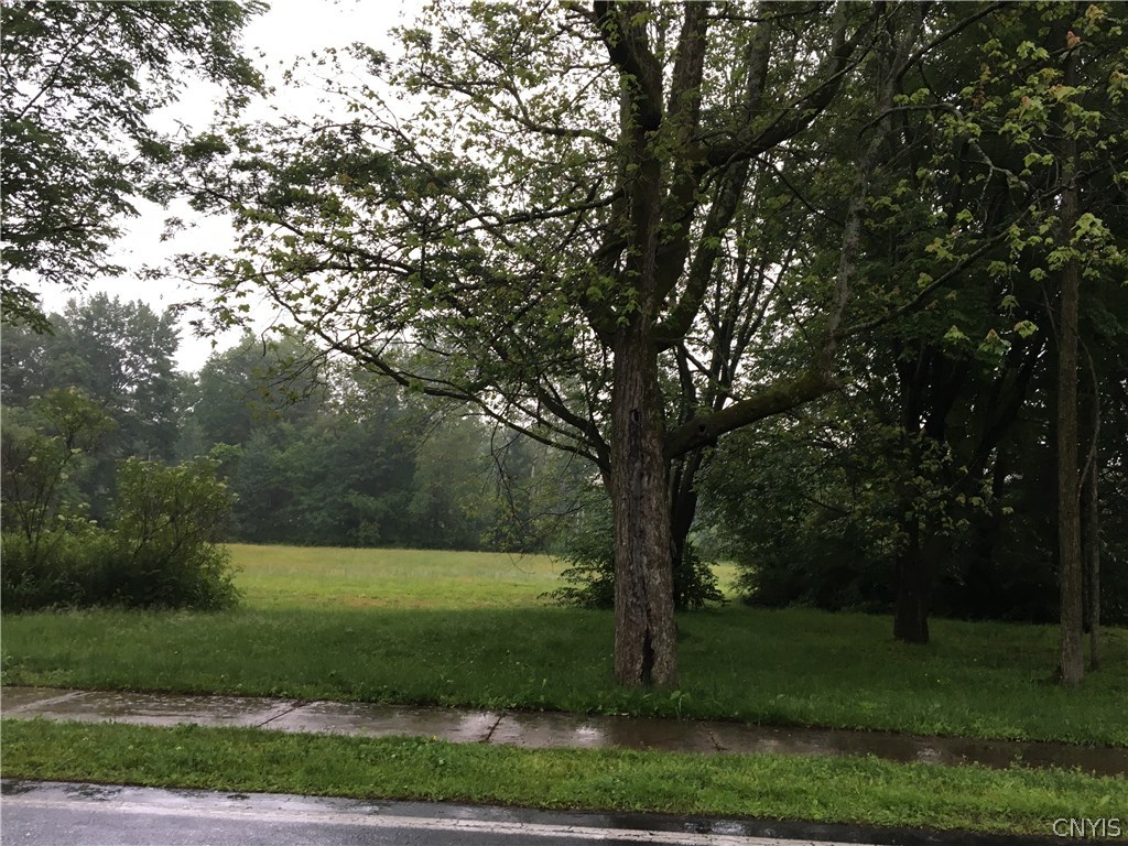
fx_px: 945
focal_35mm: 29
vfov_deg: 48.2
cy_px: 423
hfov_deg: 61.7
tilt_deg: +7.7
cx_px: 564
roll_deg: -2.2
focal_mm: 4.15
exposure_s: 1/30
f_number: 2.2
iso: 50
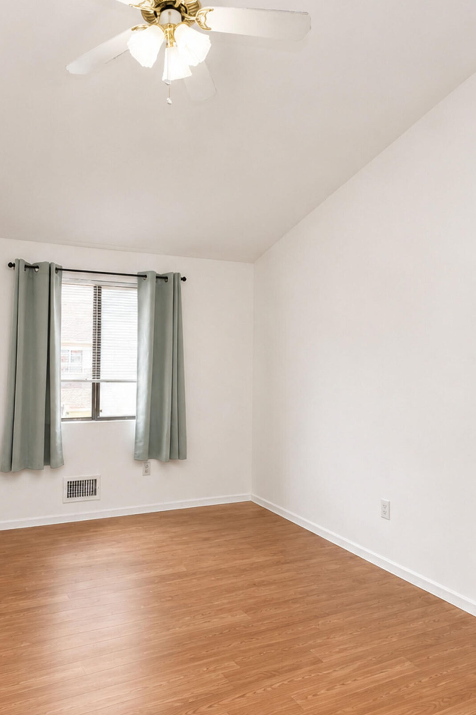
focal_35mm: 24
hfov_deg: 52.8
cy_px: 349
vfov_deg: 73.7
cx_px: 189
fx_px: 476
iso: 500
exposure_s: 1/100
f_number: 8
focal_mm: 10
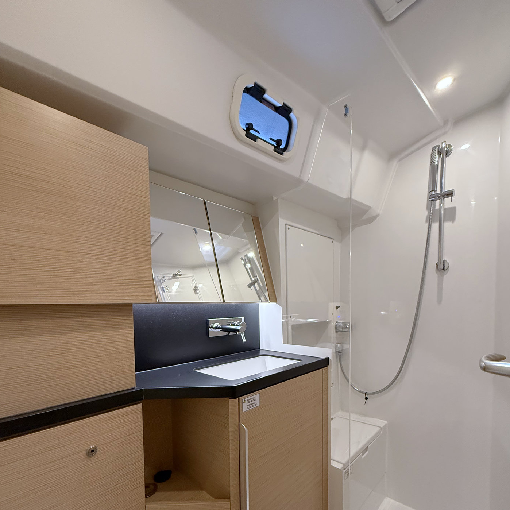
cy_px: 319
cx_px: 260
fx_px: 283
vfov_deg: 82.4
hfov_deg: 84.0
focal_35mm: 17
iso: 320
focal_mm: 2.2
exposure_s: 1/75
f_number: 2.2
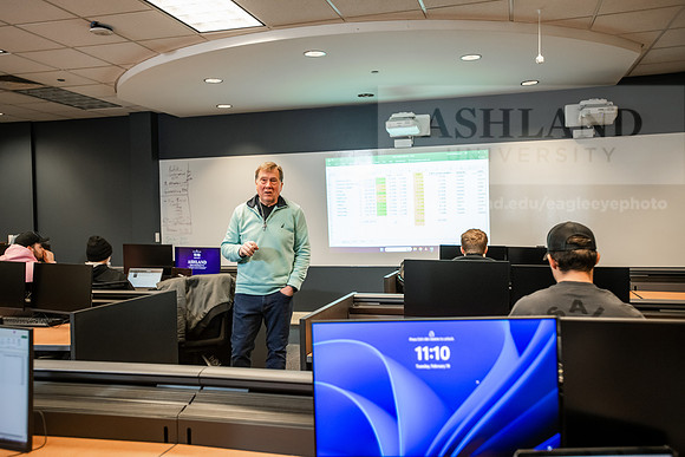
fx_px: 609
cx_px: 342
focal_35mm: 32
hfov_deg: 58.7
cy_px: 228
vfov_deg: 41.1
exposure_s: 1/160
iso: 1600
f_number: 3.2
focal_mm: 32
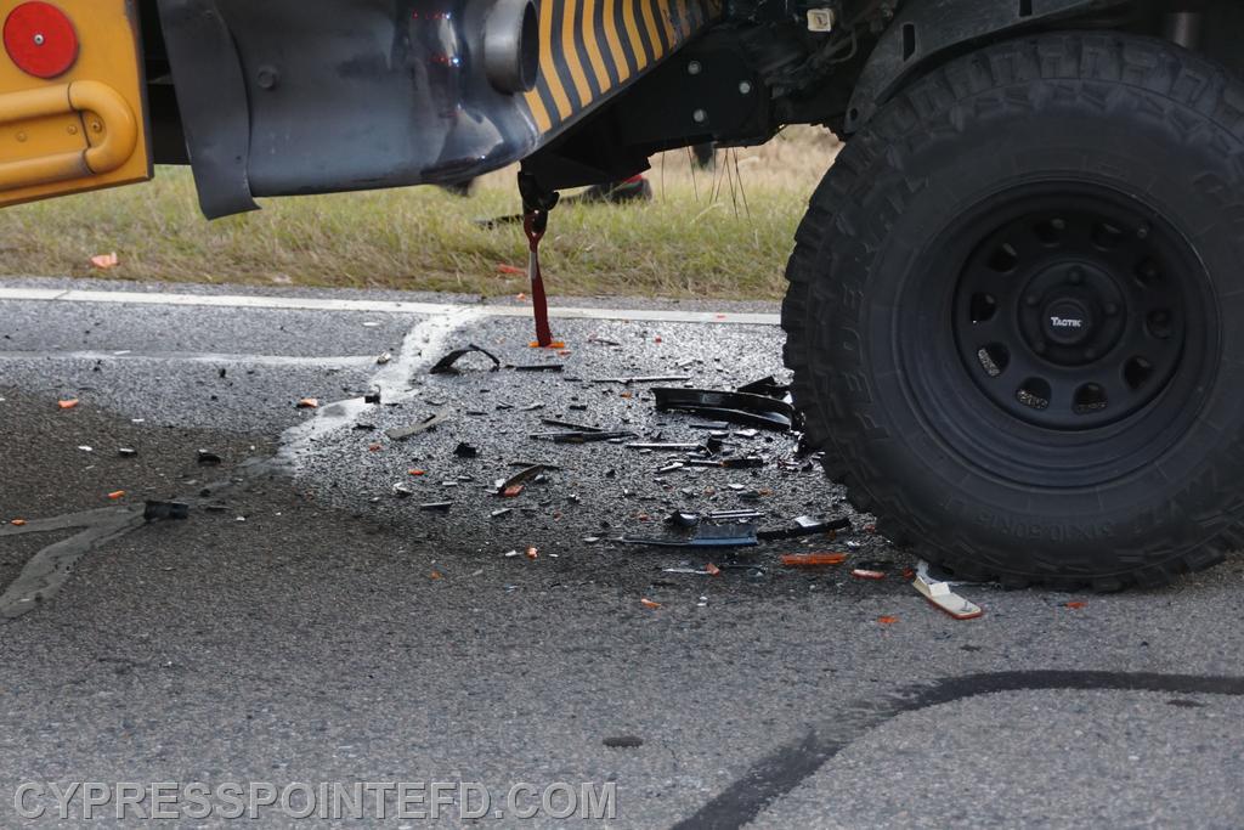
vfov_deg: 15.2
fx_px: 3110
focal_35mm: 90
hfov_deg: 22.6
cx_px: 622
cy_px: 415
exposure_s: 1/100
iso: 800
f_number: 5
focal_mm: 60
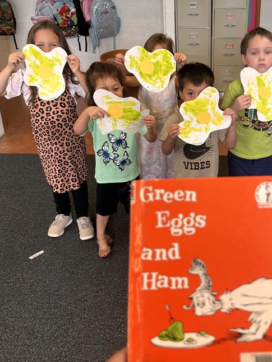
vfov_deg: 48.8
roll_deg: -1.0
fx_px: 398
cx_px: 193
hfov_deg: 37.1
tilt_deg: -23.3
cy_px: 152
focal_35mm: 38
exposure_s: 1/120
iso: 100
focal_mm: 6.86
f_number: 1.78
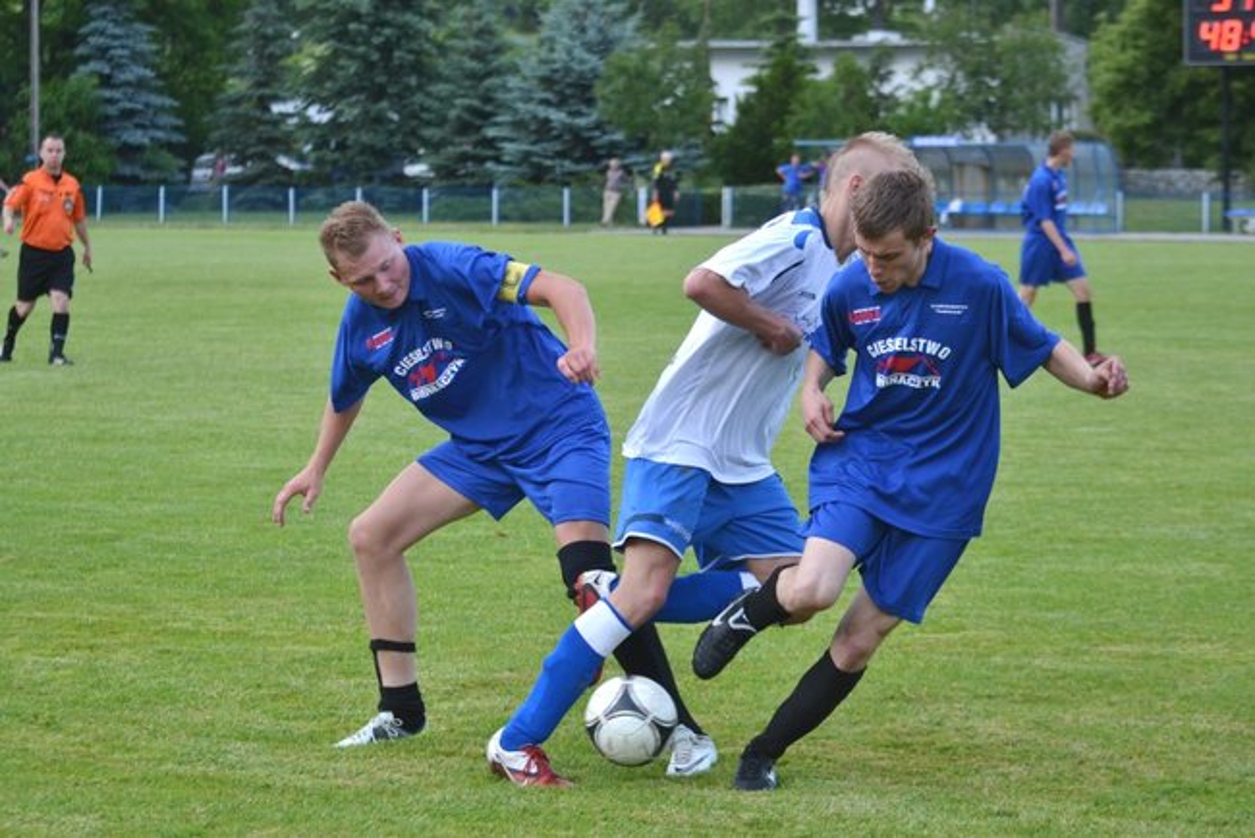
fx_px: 3662
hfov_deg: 19.4
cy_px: 419
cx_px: 628
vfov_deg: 13.1
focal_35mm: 105
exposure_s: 1/800
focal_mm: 70
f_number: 4
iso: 400
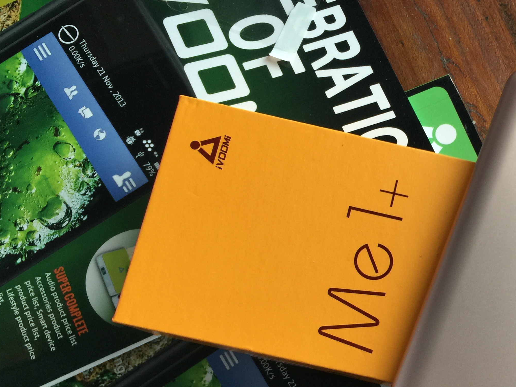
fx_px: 701
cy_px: 250
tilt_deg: -76.3
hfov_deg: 39.1
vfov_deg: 30.7
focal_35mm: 47
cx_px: 403
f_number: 2.2
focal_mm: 4.15
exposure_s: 1/15
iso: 32
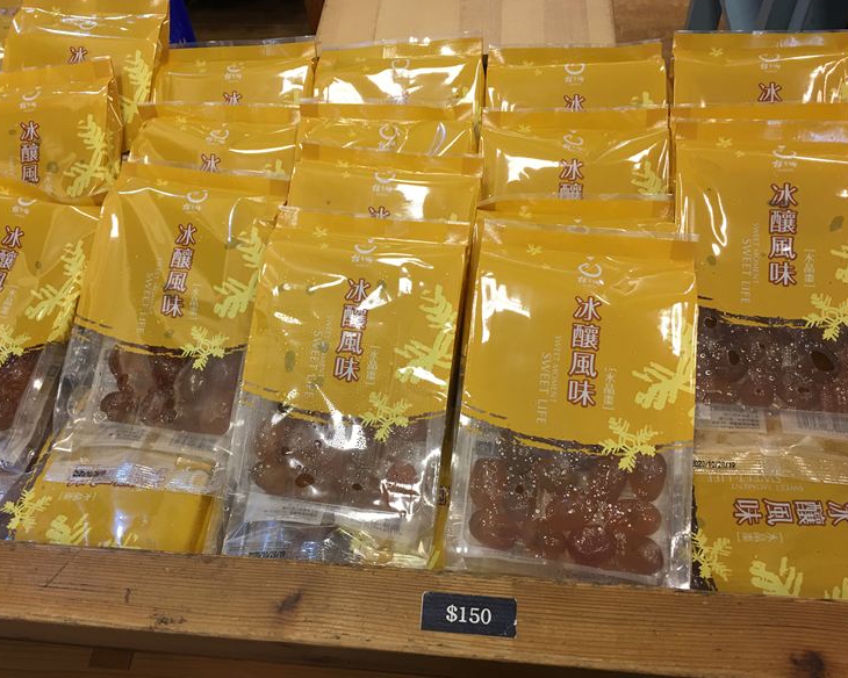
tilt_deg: -51.8
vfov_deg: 47.1
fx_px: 778
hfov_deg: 57.1
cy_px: 331
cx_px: 396
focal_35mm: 31
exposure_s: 1/15
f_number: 2.2
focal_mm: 4.15
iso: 32
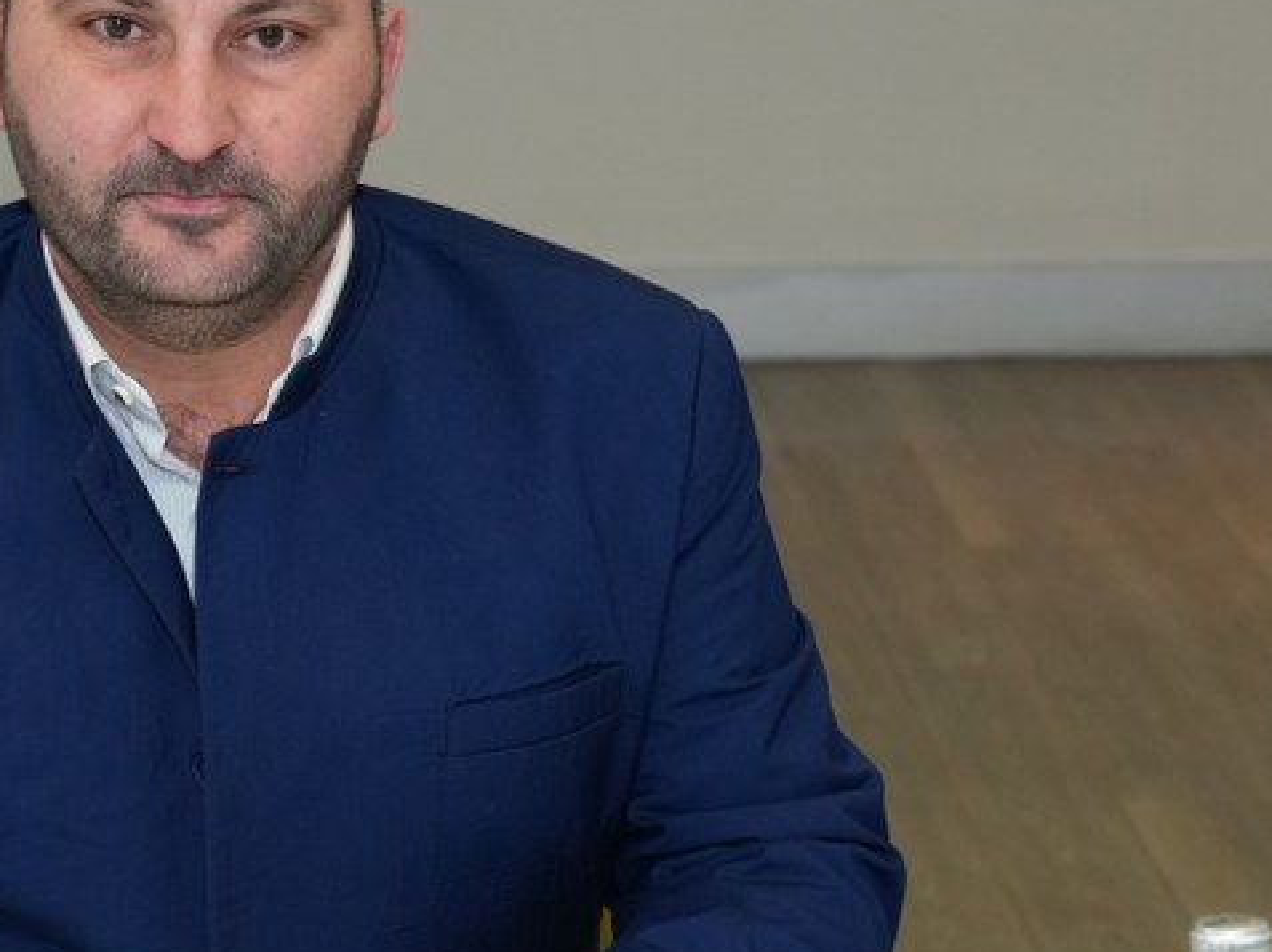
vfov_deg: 7.9
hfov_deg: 10.5
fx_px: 6903
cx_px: 277
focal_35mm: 188
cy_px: 535
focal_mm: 61
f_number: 5.6
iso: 1250
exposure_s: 1/320
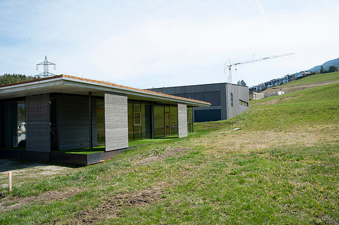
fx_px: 264
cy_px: 112
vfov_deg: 46.4
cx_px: 170
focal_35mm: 28
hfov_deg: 65.5
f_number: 11
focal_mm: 28
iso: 200
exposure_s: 1/250
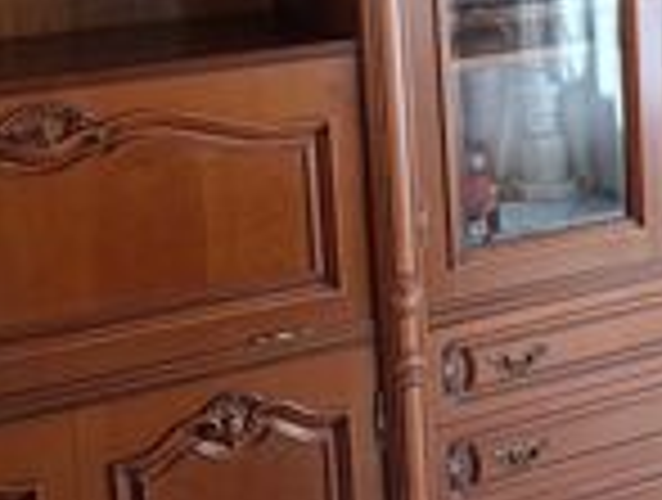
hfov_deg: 25.6
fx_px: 1438
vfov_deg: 19.4
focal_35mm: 75
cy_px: 52
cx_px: 495
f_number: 1.6
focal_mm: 6.14
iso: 2000
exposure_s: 1/25
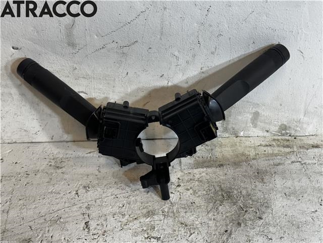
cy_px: 122
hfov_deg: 39.7
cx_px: 162
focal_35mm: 48
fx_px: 448
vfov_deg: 30.3
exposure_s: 1/100
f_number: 1.78
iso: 125
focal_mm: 6.86
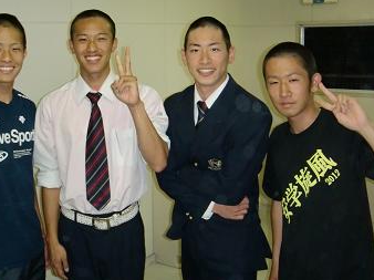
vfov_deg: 32.1
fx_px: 486
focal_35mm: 45
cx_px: 155
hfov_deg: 42.0
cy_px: 124
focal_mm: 6.66
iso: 400
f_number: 3.9
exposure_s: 1/50
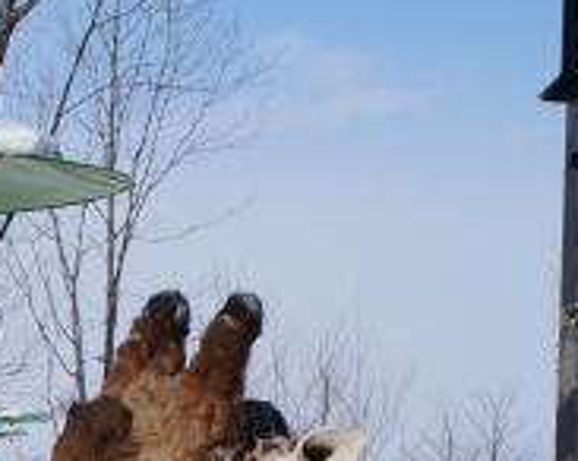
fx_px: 2888
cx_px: -183
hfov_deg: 11.1
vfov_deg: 8.5
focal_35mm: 169
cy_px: 1042
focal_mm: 22
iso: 200
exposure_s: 1/500
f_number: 13
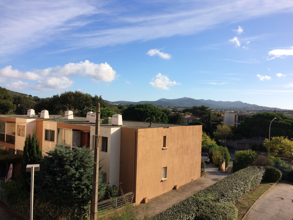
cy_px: 110
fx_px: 245
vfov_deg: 48.2
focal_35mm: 29
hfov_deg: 61.7
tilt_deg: -0.7
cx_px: 146
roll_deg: -2.0
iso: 32
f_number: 2.2
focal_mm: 4.15
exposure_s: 1/2053
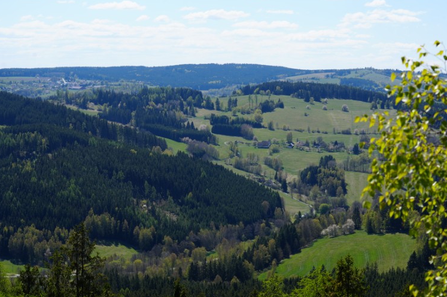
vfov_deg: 18.2
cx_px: 232
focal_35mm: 75
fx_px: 931
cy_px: 155
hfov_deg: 27.0
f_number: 9
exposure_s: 1/160
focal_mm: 70
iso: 100
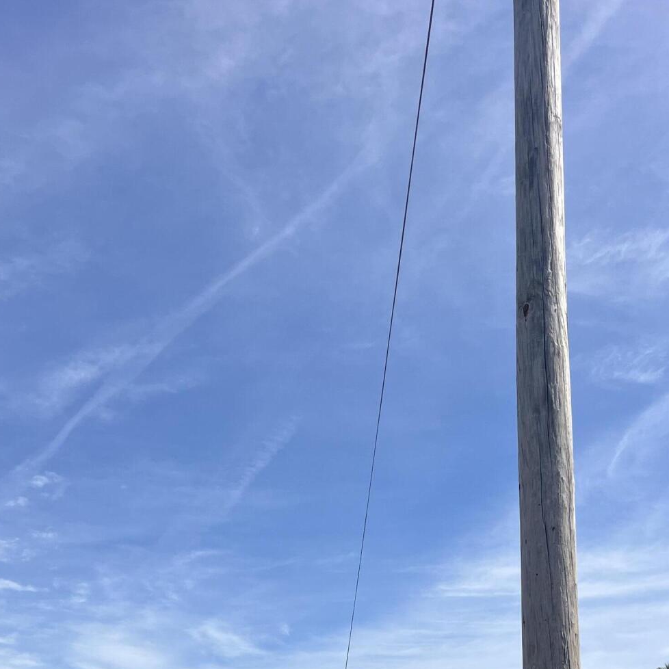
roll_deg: +0.9
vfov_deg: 33.0
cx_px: 352
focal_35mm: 47
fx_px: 1028
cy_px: 672
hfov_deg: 36.1
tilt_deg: +11.9
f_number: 1.6
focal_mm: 5.1
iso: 50
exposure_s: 1/5319
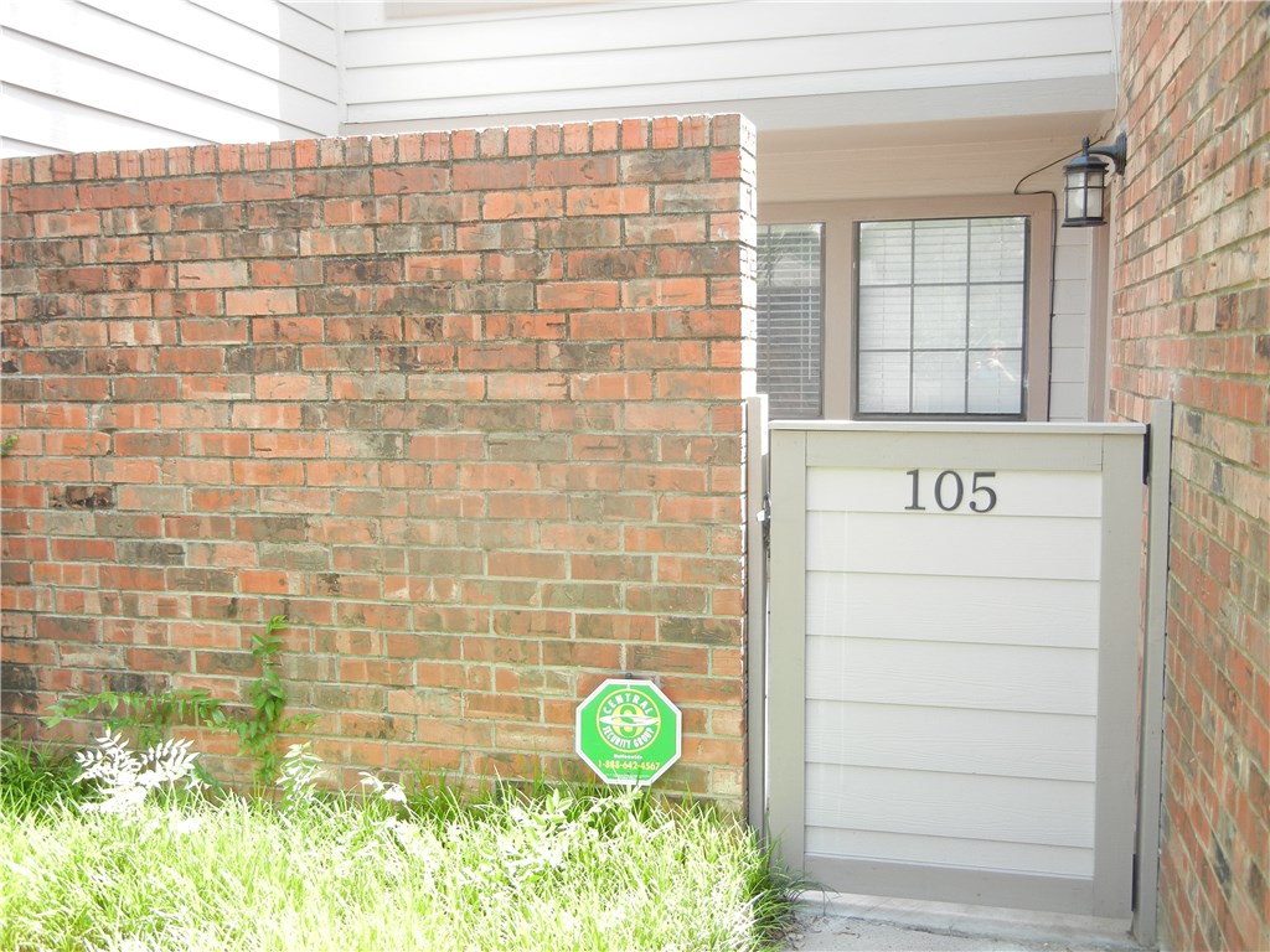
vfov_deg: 41.8
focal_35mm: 34
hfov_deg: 54.0
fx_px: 1247
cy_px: 476
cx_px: 635
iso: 160
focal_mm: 6.2
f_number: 3.6
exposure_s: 1/120
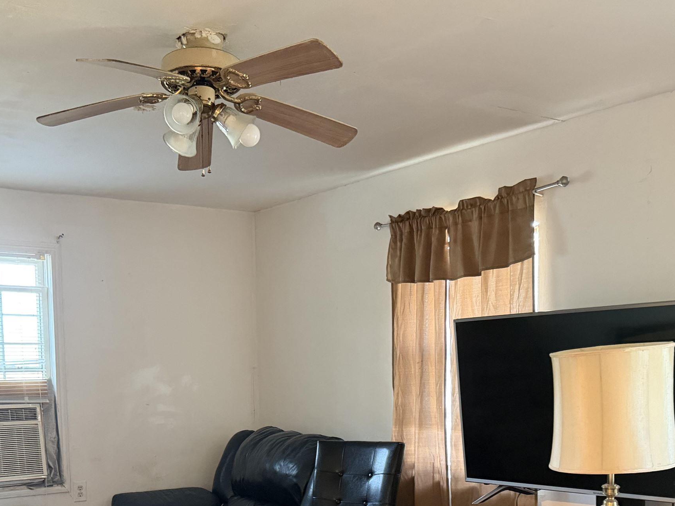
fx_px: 838
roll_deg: +1.8
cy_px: 447
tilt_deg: -4.5
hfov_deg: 43.4
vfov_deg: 32.1
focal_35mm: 43
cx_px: 237
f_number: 1.78
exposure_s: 1/40
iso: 640
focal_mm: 6.76
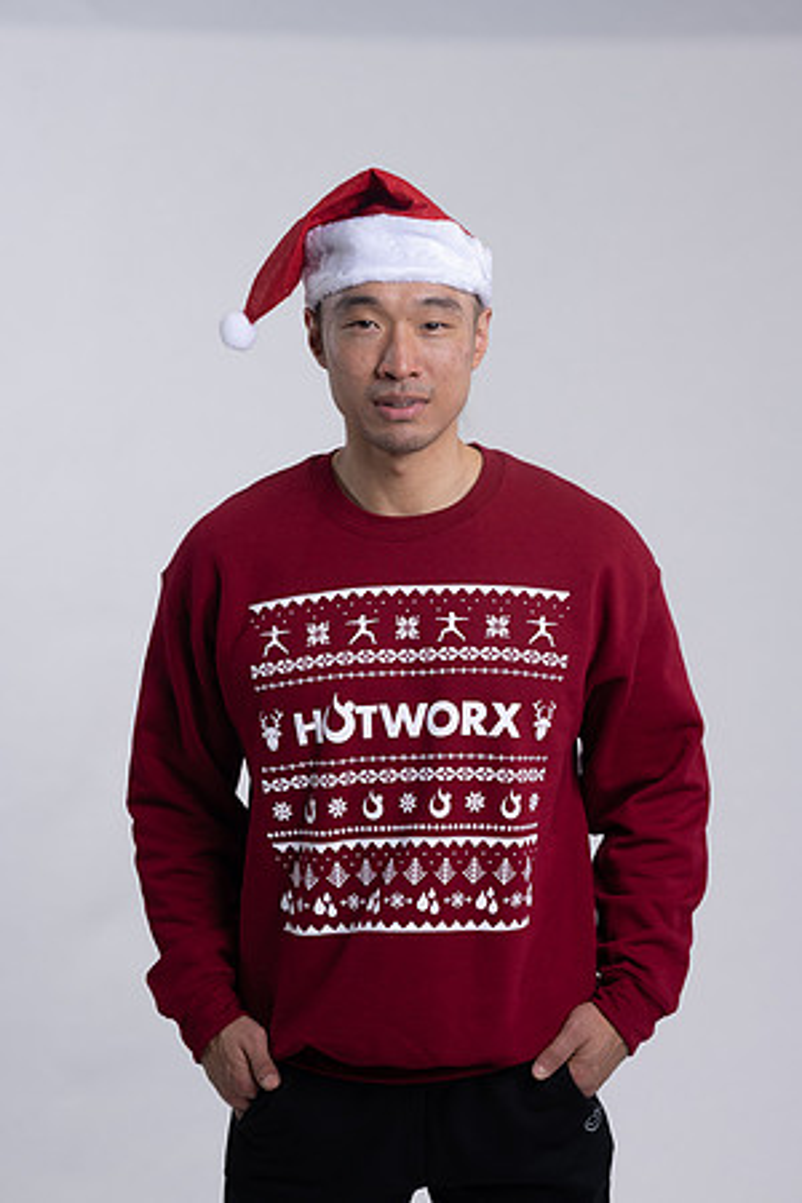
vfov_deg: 23.9
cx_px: 401
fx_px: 2840
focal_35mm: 85
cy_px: 602
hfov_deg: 16.1
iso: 125
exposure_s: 1/125
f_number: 4
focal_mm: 85
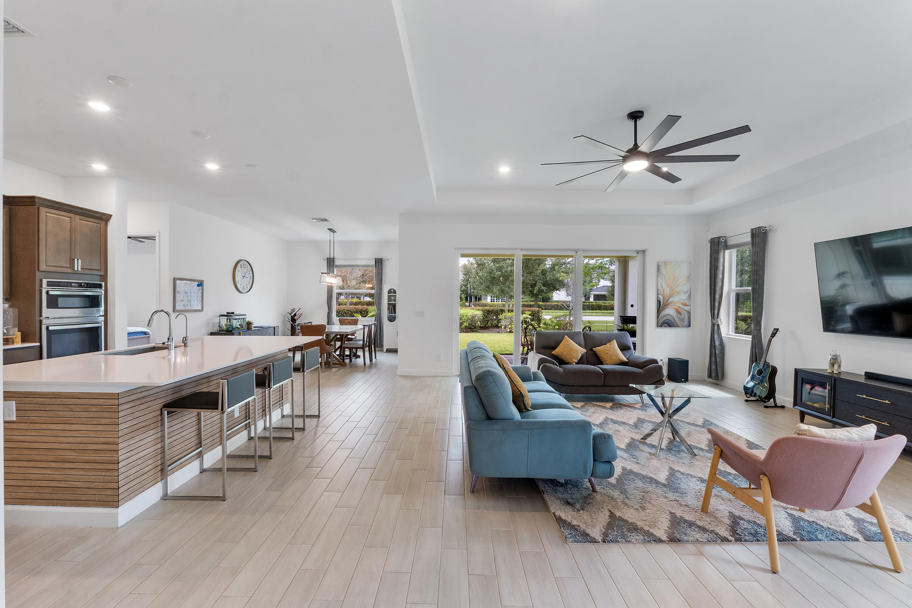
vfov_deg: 77.3
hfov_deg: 100.4
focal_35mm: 15
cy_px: 304
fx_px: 380
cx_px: 456
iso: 160
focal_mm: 10
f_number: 11
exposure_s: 1/8
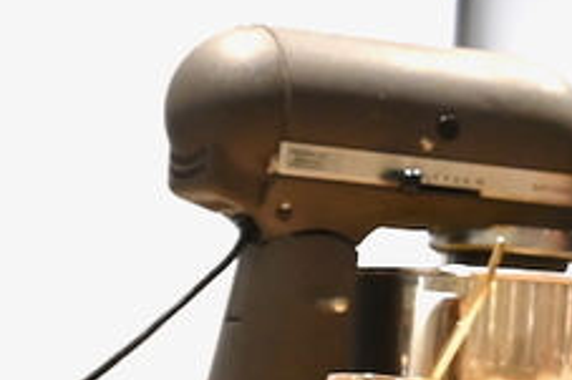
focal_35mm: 316
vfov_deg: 4.3
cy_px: -84
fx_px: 5017
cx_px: 1162
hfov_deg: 6.3
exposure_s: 1/125
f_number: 4
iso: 1800
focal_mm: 70
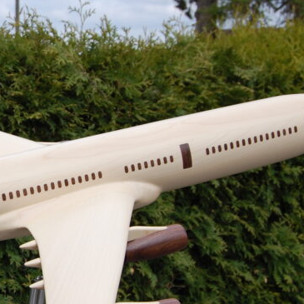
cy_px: 168
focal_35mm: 100
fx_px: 994
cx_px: -38
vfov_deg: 17.4
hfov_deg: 16.8
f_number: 9
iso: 200
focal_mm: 28
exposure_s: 1/320
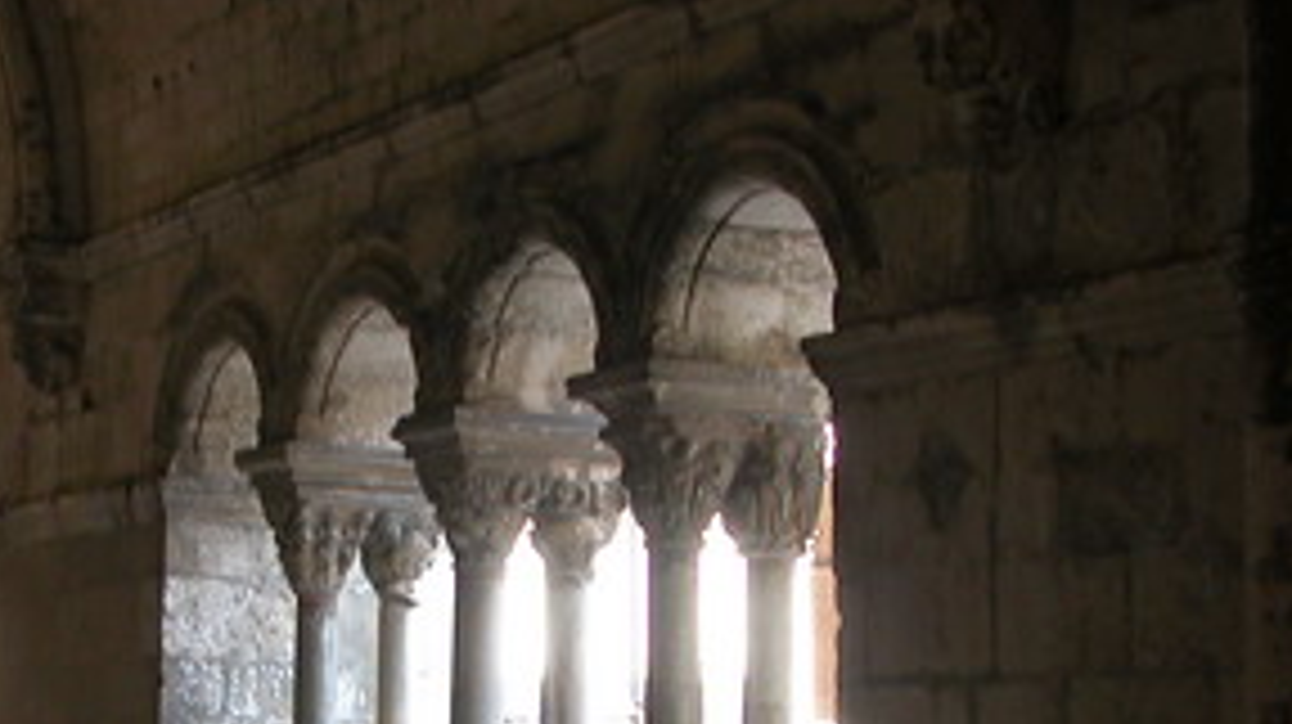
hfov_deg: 24.9
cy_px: 702
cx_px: 410
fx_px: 2910
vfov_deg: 14.0
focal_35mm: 85
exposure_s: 1/20.6
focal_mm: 8.9
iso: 100
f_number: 2.8
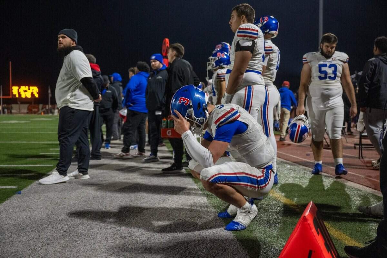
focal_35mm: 38
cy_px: 129
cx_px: 194
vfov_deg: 35.1
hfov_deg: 50.7
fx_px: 408
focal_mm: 38
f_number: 2.8
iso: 4000
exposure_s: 1/640
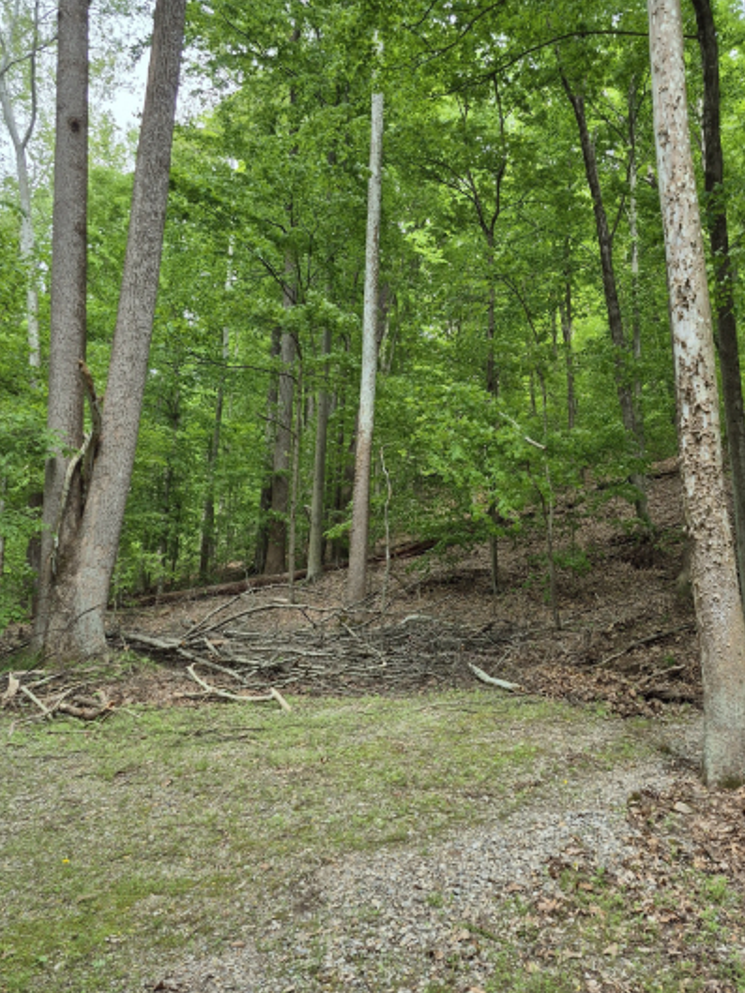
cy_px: 435
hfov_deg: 47.9
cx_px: 450
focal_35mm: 29
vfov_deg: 61.4
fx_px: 832
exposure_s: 1/449
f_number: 1.8
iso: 25
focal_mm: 5.4
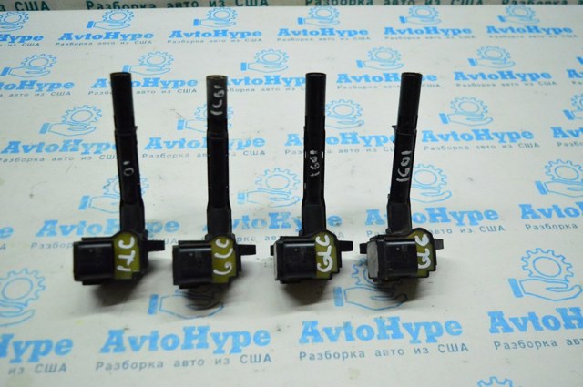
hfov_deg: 53.2
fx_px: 582
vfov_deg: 36.8
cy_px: 194
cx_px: 292
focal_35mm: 36
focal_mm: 24
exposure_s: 1/1000
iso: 6400
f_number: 4
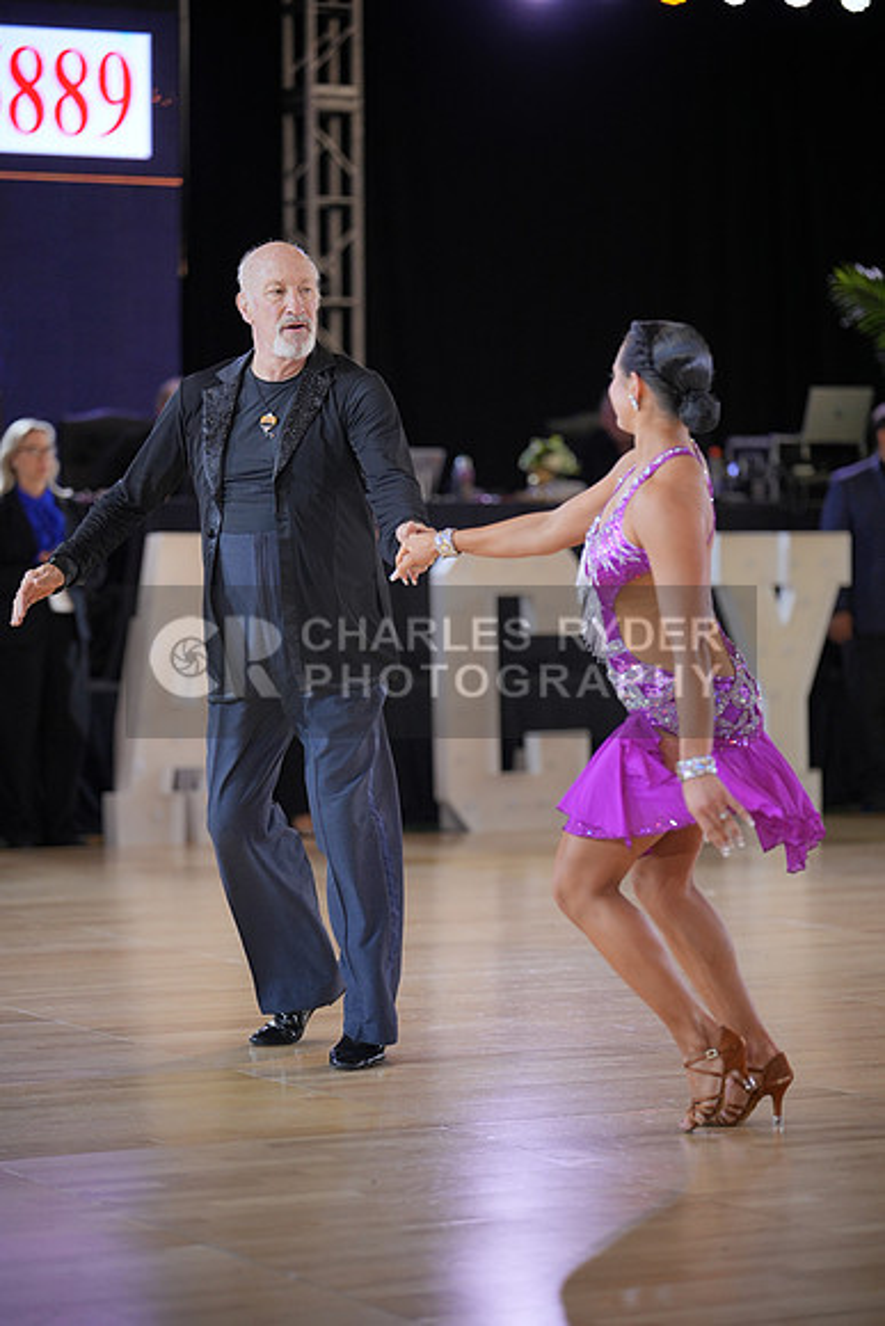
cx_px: 442
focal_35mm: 104
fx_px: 3832
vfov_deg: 19.6
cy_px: 663
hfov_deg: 13.2
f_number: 2
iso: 800
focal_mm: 104
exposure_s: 1/500
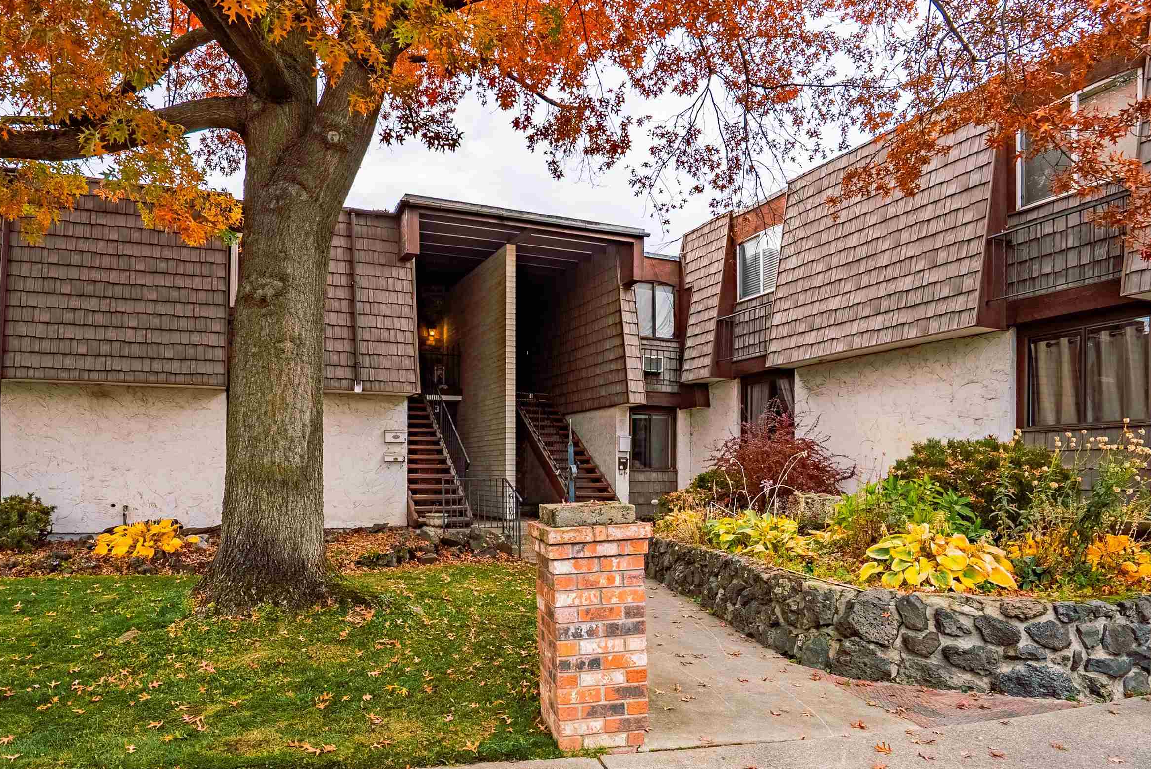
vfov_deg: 58.8
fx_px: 672
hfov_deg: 80.4
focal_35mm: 21
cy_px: 482
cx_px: 473
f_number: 8
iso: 400
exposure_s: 1/1250
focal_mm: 16
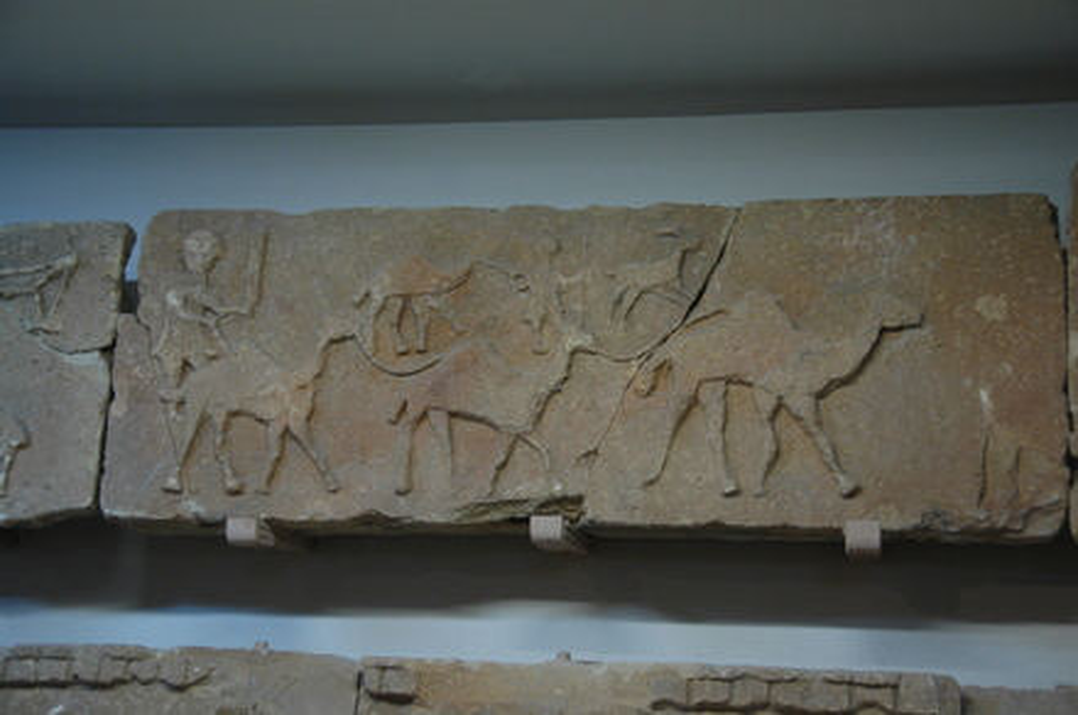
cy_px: 358
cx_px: 539
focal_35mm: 54
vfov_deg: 25.0
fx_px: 1615
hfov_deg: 36.9
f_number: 4.5
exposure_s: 1/25
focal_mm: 36
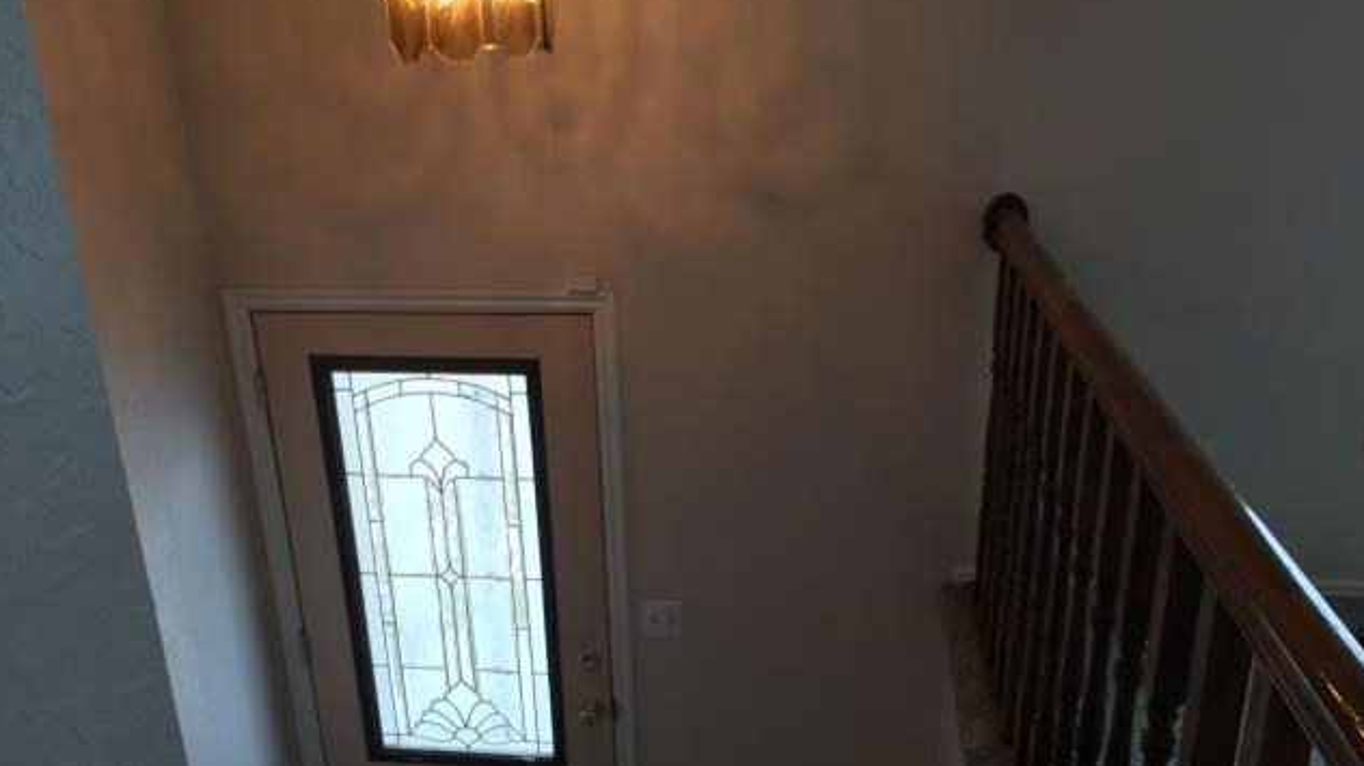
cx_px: 682
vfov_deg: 36.3
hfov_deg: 61.0
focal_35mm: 32
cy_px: 503
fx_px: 1157
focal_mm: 4.15
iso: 32
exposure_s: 1/40
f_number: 2.2
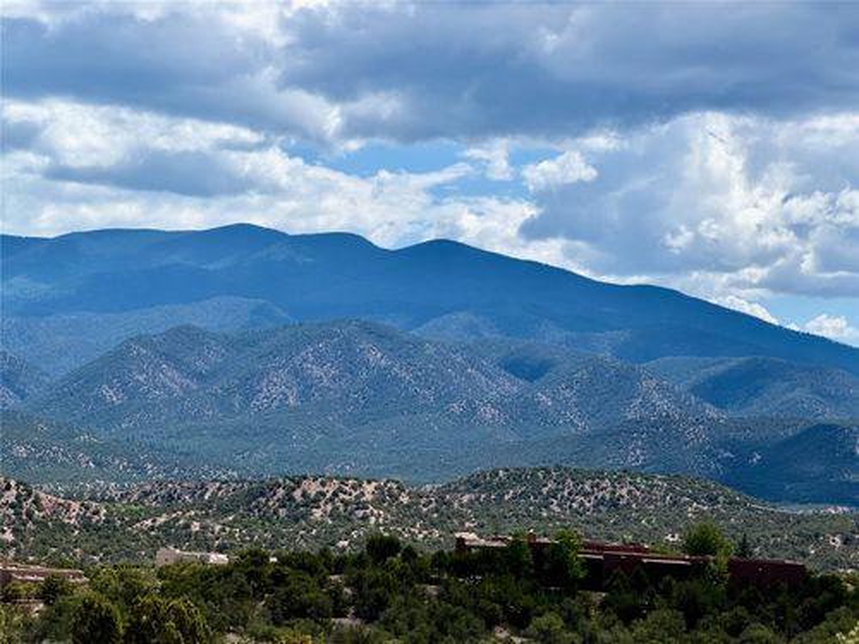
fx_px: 2482
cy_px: 322
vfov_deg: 14.8
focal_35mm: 100
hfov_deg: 19.6
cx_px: 430
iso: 20
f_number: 2.8
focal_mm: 16.89
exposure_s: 1/779
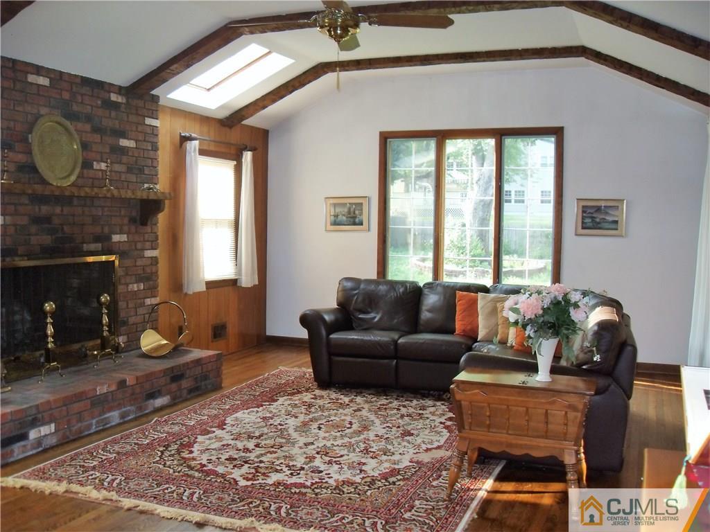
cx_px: 355
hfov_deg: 54.0
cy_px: 266
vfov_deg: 41.8
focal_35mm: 34
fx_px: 697
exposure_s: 1/45
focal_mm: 6.3
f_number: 2.8
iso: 160
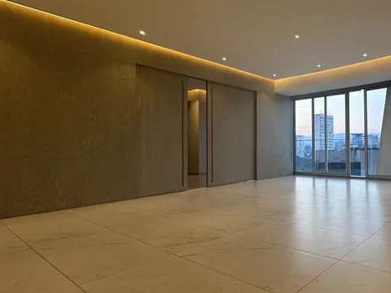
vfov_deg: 56.8
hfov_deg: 65.4
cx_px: 311
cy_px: 143
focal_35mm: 24
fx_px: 271
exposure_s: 1/120
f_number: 2.2
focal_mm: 2.22
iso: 125
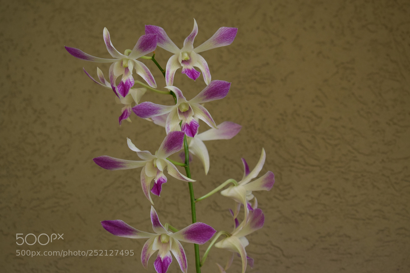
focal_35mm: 78
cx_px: 205
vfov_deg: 17.5
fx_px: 888
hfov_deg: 26.0
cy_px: 136
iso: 800
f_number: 5.6
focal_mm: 52
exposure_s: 1/60
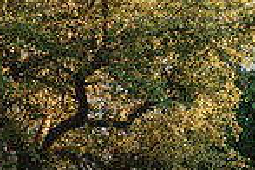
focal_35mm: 303
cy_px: 66
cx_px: 477
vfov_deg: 4.5
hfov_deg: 6.6
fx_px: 2146
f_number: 2.8
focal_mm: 60
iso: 320
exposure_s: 1/1600
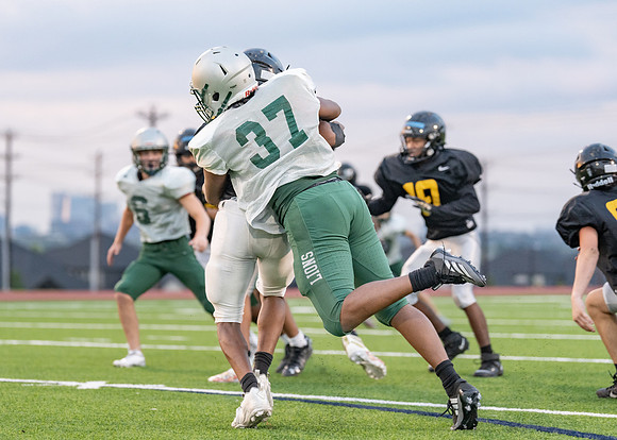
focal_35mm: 138
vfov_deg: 10.4
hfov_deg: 14.5
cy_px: 214
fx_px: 2415
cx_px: 239
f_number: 2.8
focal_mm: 115
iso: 2000
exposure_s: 1/1000
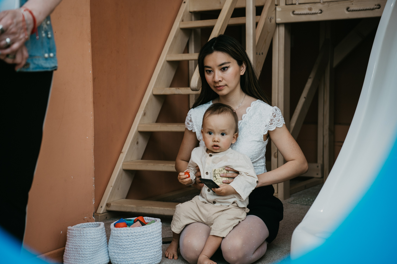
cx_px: 198
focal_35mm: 70
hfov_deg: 28.8
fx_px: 772
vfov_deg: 19.5
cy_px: 132
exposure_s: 1/160
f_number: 3.5
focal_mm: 70
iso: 100
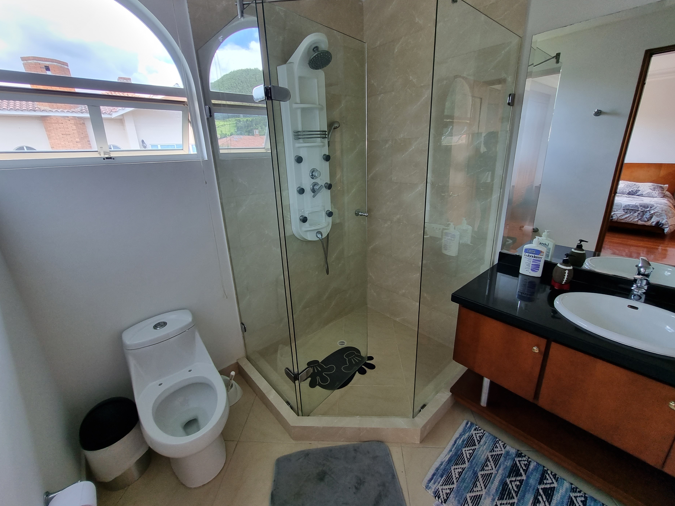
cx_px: 342
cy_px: 241
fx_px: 273
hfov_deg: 102.1
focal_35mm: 14
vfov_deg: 85.6
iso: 64
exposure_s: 1/60
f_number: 2.2
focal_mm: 1.74
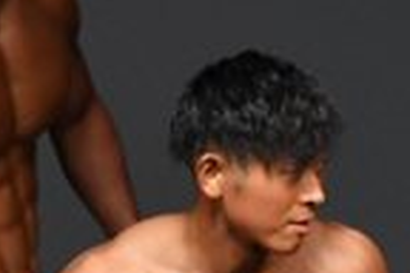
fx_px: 21136
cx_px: 420
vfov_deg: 0.7
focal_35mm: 1856
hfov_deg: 1.1
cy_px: 594
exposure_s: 1/400
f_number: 5.6
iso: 2000
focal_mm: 230
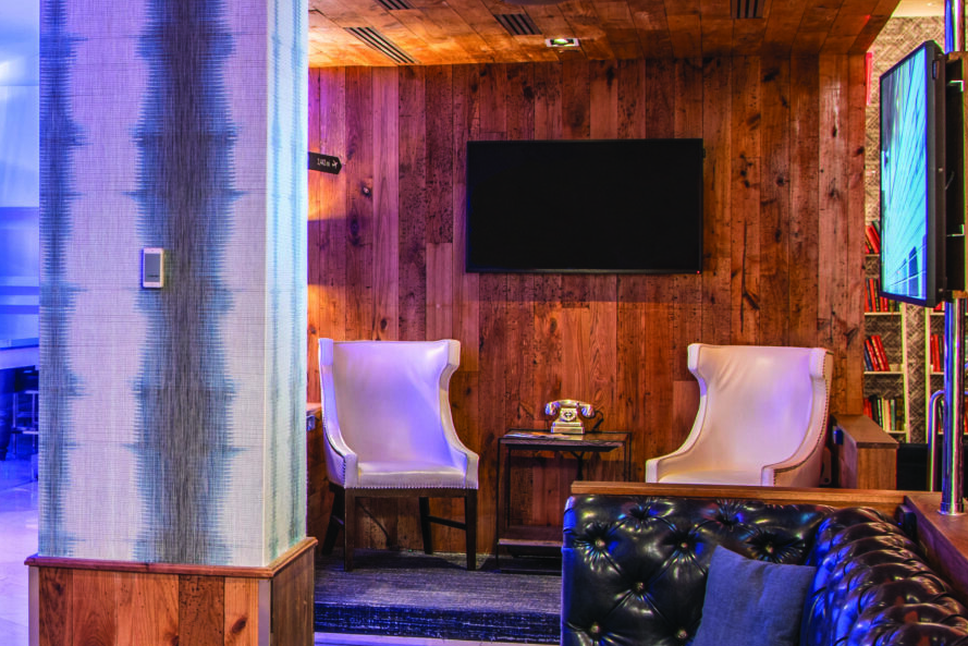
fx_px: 2044
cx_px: -54
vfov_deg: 18.0
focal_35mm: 76
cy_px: 298
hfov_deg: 25.1
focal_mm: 24
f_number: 4.5
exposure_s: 1/1.25
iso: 80
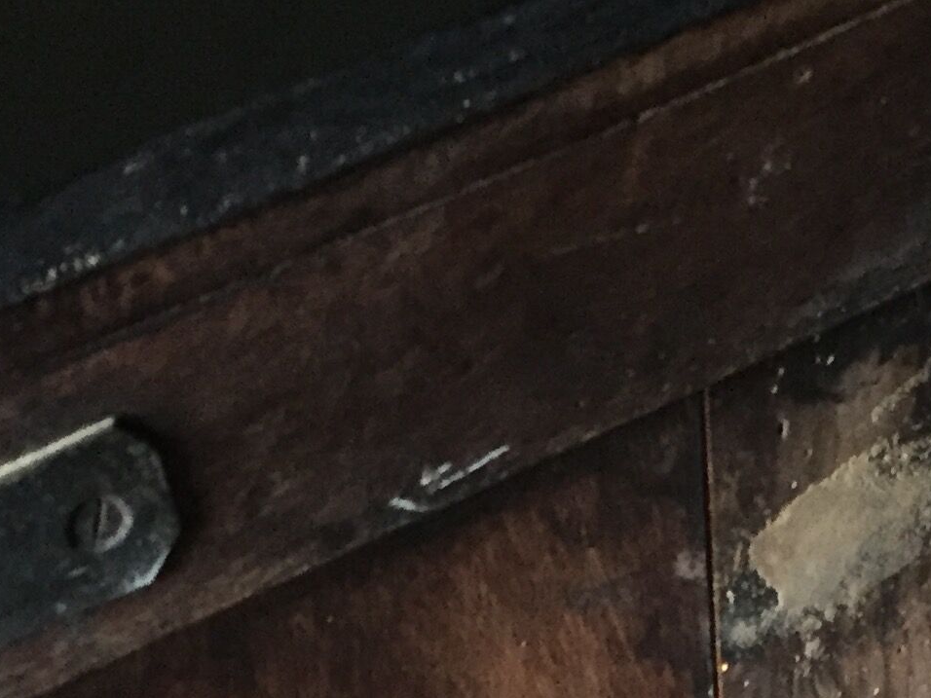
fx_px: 2663
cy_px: 973
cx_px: 866
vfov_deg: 14.2
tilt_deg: -54.5
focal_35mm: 99
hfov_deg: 19.4
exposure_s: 1/17
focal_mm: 4.15
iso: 250
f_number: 2.2
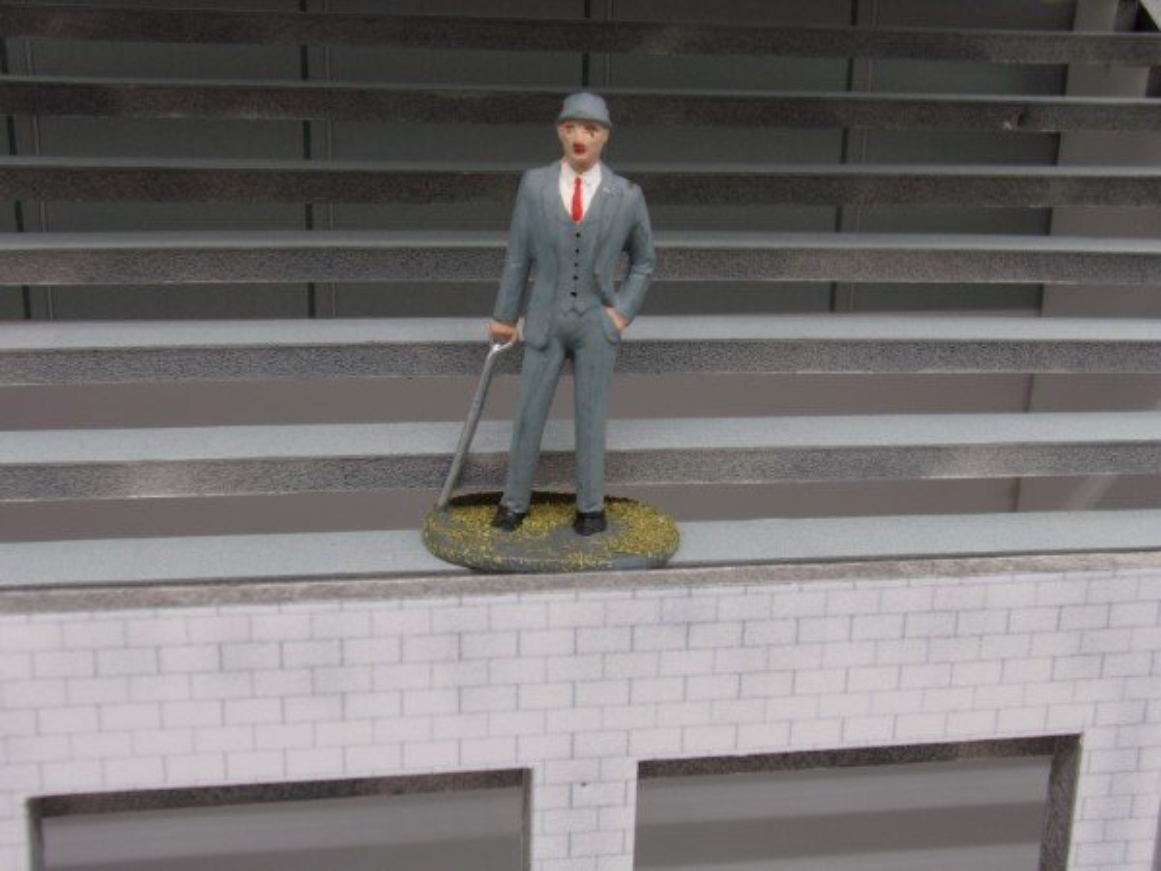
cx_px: 580
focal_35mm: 42
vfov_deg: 34.3
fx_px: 1409
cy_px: 436
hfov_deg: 44.8
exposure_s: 1/110
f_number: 3.7
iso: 80
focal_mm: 7.6
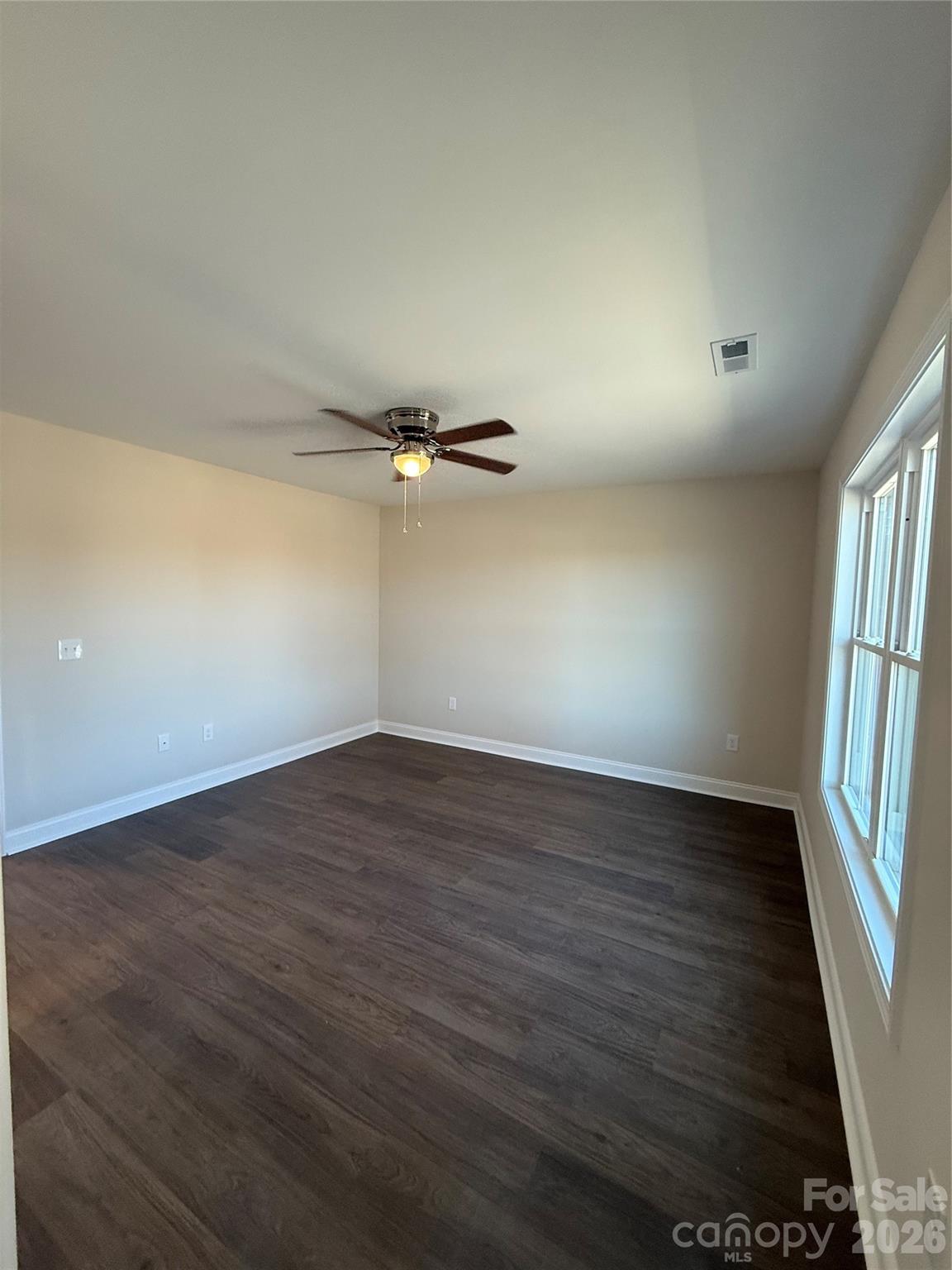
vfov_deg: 102.1
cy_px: 635
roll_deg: -1.4
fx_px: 513
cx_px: 476
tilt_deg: -3.2
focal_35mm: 14
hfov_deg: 85.7
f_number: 2.2
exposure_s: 1/120
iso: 250
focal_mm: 2.22
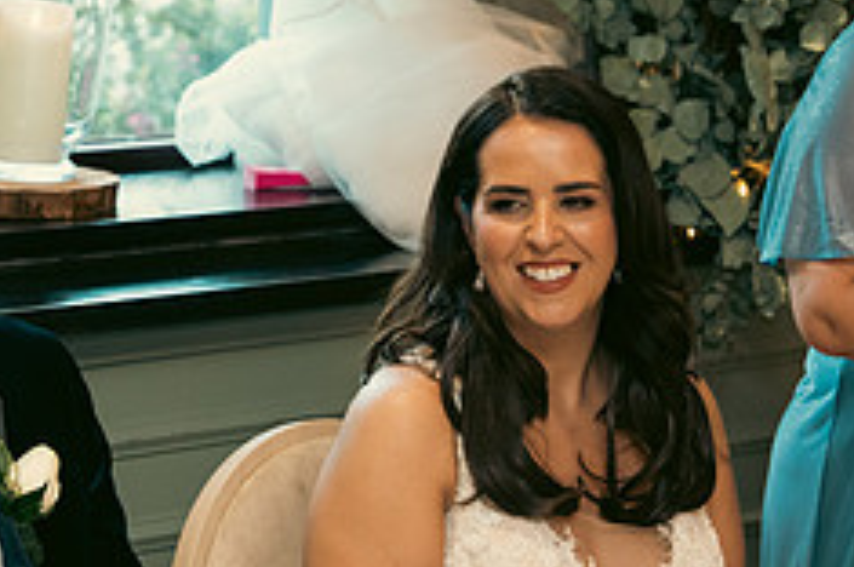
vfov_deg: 7.9
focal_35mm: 173
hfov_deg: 11.9
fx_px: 4098
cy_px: 114
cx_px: 498
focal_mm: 70
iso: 2500
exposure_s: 1/160
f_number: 3.5
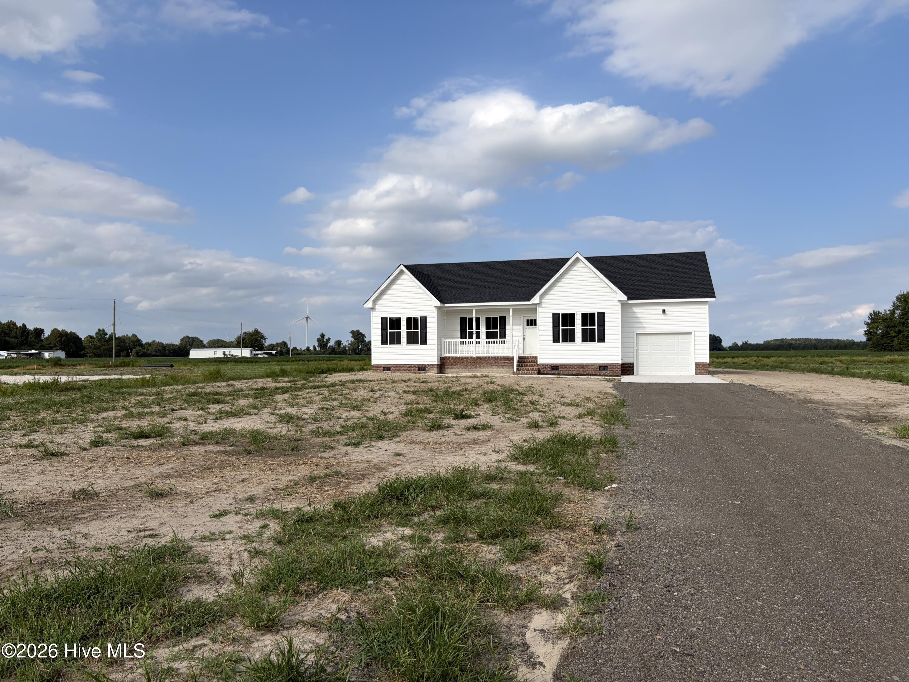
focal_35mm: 26
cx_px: 454
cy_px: 341
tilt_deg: +1.3
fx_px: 683
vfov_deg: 53.1
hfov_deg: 67.3
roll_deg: +0.5
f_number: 1.6
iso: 50
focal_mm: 5.96
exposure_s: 1/4950
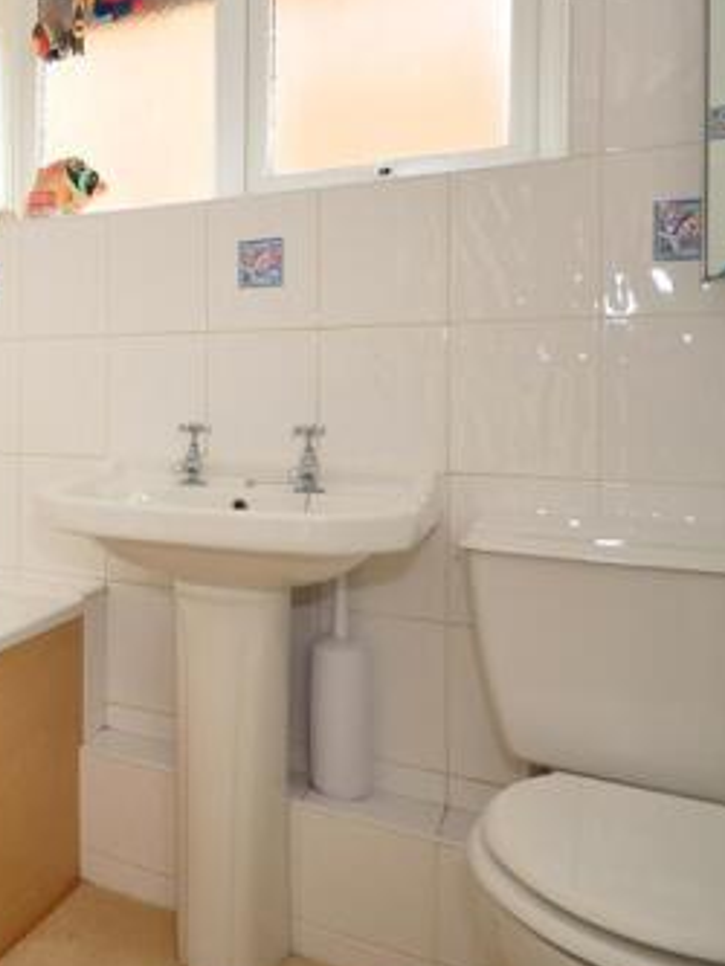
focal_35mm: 34
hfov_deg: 34.7
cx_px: -113
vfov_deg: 53.5
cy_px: 380
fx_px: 949
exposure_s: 1/13
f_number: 5
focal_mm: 12
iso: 200
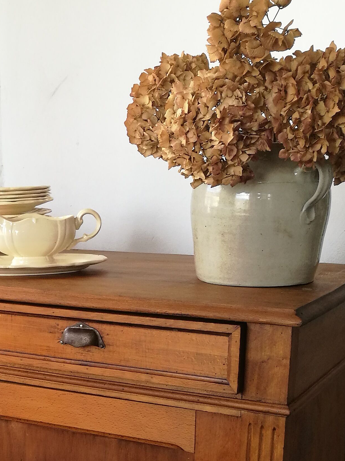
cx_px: 7
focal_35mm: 65
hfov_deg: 21.8
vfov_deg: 29.0
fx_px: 864
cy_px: 387
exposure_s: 1/50
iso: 100
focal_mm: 4.5
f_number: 2.2
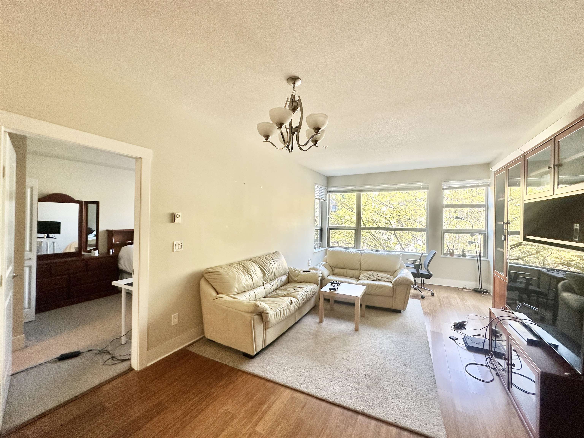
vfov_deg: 85.7
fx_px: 236
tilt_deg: +0.4
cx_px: 292
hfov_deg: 102.1
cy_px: 219
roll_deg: -0.9
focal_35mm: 14
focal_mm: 2.22
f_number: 2.2
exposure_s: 1/120
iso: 160
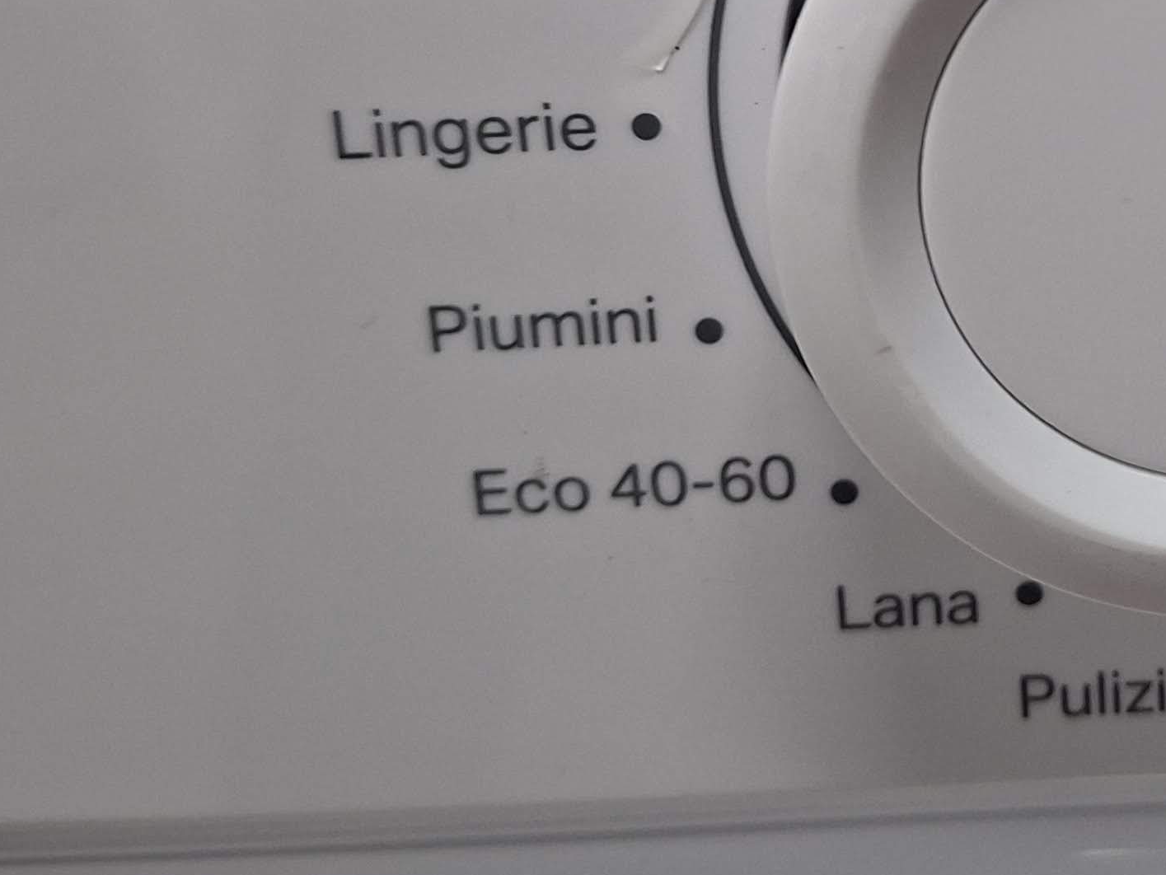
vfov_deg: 21.8
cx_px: 1177
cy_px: 14
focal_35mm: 65
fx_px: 2190
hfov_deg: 28.0
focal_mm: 5.54
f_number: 1.8
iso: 200
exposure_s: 1/50
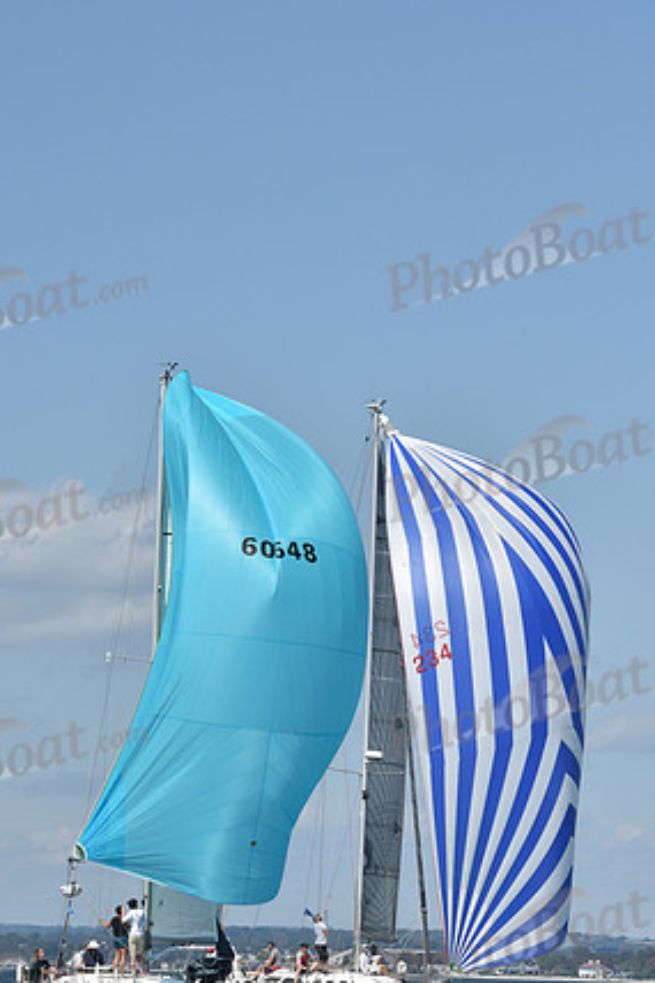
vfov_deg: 11.2
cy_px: 616
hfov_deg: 7.5
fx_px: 4998
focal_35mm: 183
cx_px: 268
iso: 320
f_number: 10
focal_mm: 135
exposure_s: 1/1250
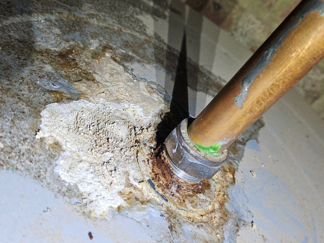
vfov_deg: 42.9
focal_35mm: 33
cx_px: 150
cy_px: 121
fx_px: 309
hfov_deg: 55.3
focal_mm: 5.4
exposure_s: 1/66
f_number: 1.8
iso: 40
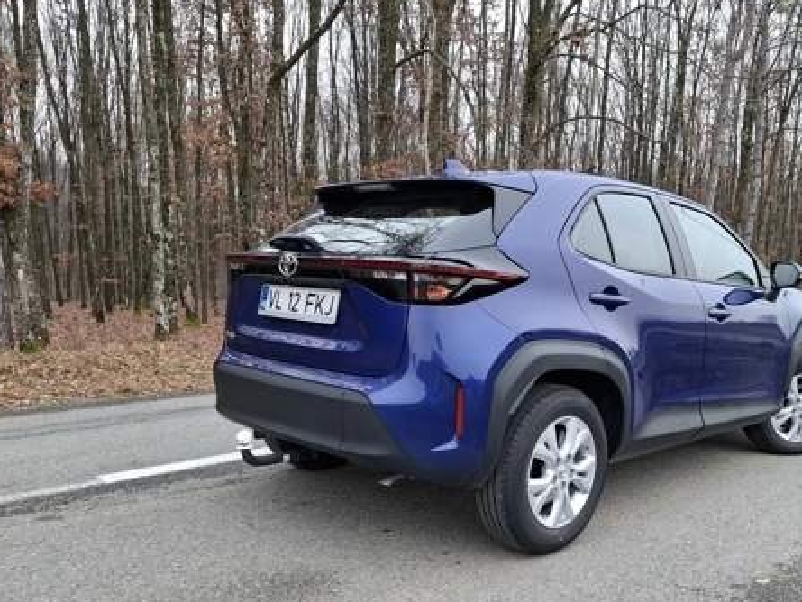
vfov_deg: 45.0
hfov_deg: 58.0
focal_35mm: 31
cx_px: 467
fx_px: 718
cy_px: 384
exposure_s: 1/100
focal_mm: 5.54
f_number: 1.8
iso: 50
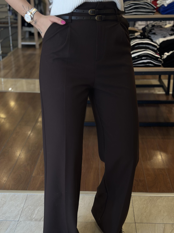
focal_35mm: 58
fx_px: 389
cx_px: 82
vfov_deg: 33.2
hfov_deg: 25.2
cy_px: 133
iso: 80
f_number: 1.78
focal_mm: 6.86
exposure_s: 1/145
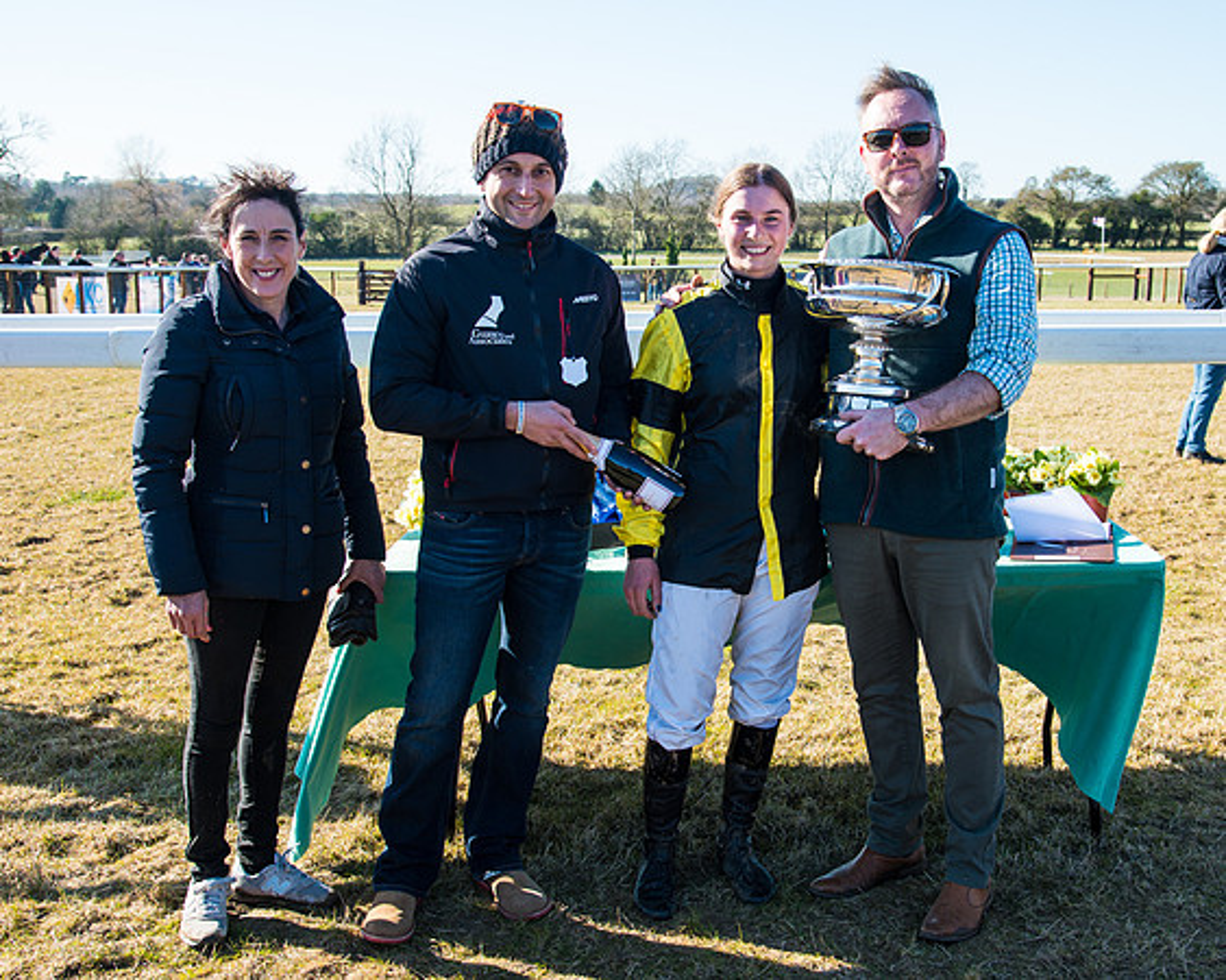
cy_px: 508
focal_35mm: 42
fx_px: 1529
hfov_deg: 43.6
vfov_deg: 35.5
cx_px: 706
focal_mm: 34
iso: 125
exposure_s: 1/200
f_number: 5
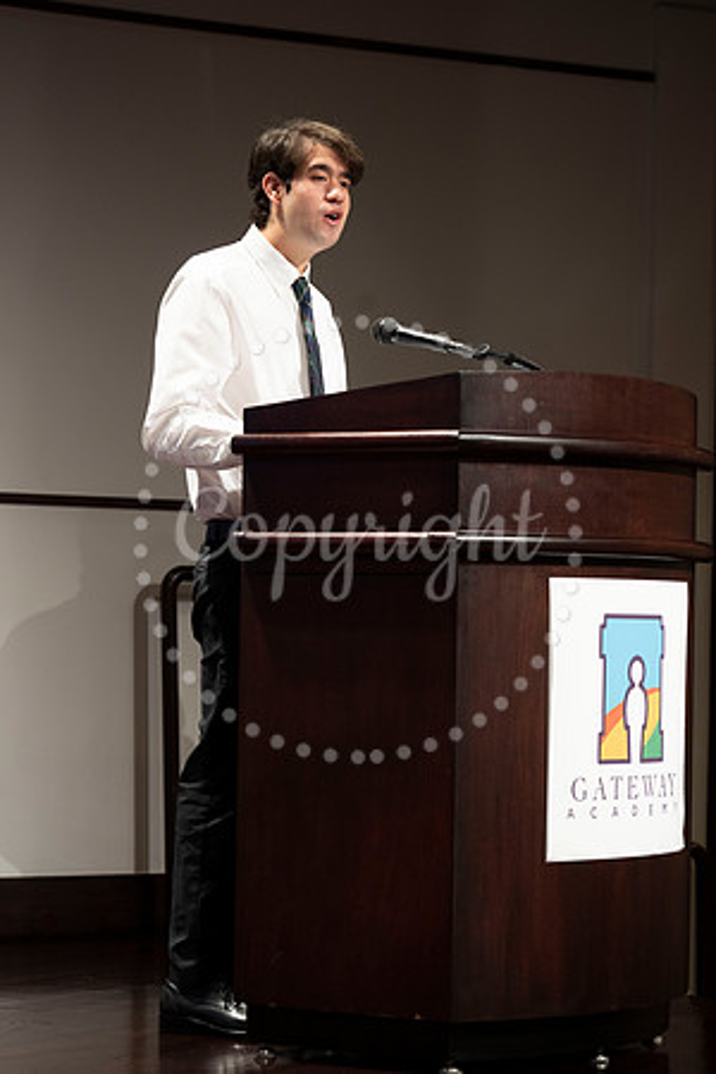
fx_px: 3580
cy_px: 537
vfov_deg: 17.1
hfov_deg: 11.4
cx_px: 358
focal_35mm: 120
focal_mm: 120
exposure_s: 1/80
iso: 800
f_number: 4
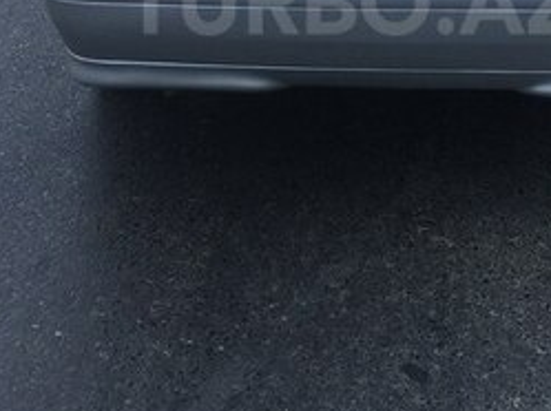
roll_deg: -0.4
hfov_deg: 25.3
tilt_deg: -21.7
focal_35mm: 77
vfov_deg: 18.6
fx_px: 1224
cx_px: 352
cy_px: 1
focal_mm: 4.15
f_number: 2.2
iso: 32
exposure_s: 1/933
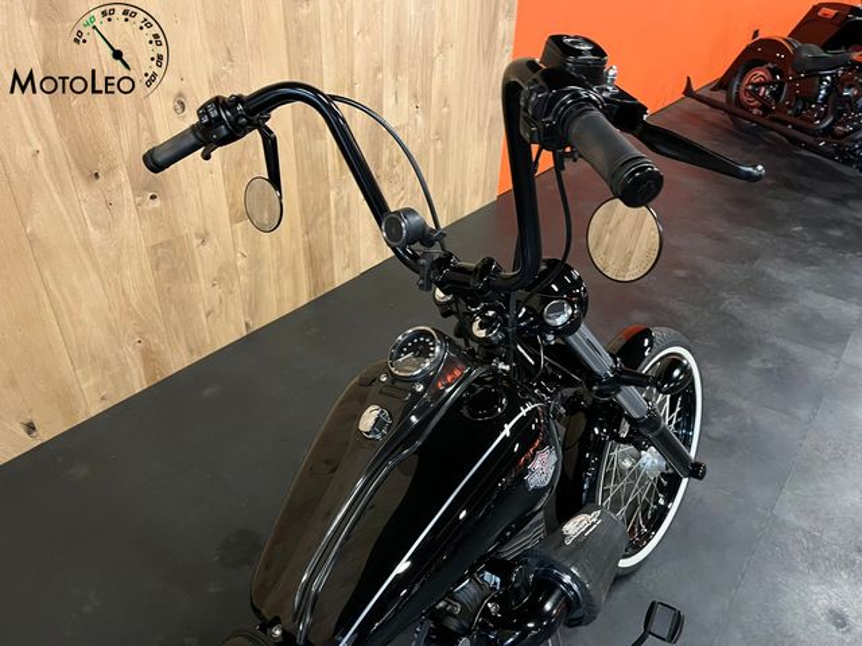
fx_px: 647
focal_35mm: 26
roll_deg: -2.6
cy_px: 323
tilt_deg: -34.9
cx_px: 431
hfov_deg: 67.3
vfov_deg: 53.1
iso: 500
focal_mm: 5.1
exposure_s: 1/25
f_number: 1.6
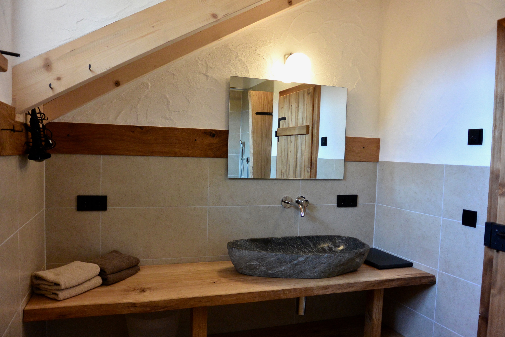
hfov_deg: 67.4
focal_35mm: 27
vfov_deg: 47.9
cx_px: 252
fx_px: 379
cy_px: 168
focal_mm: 10
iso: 400
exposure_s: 1/60
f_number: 3.5
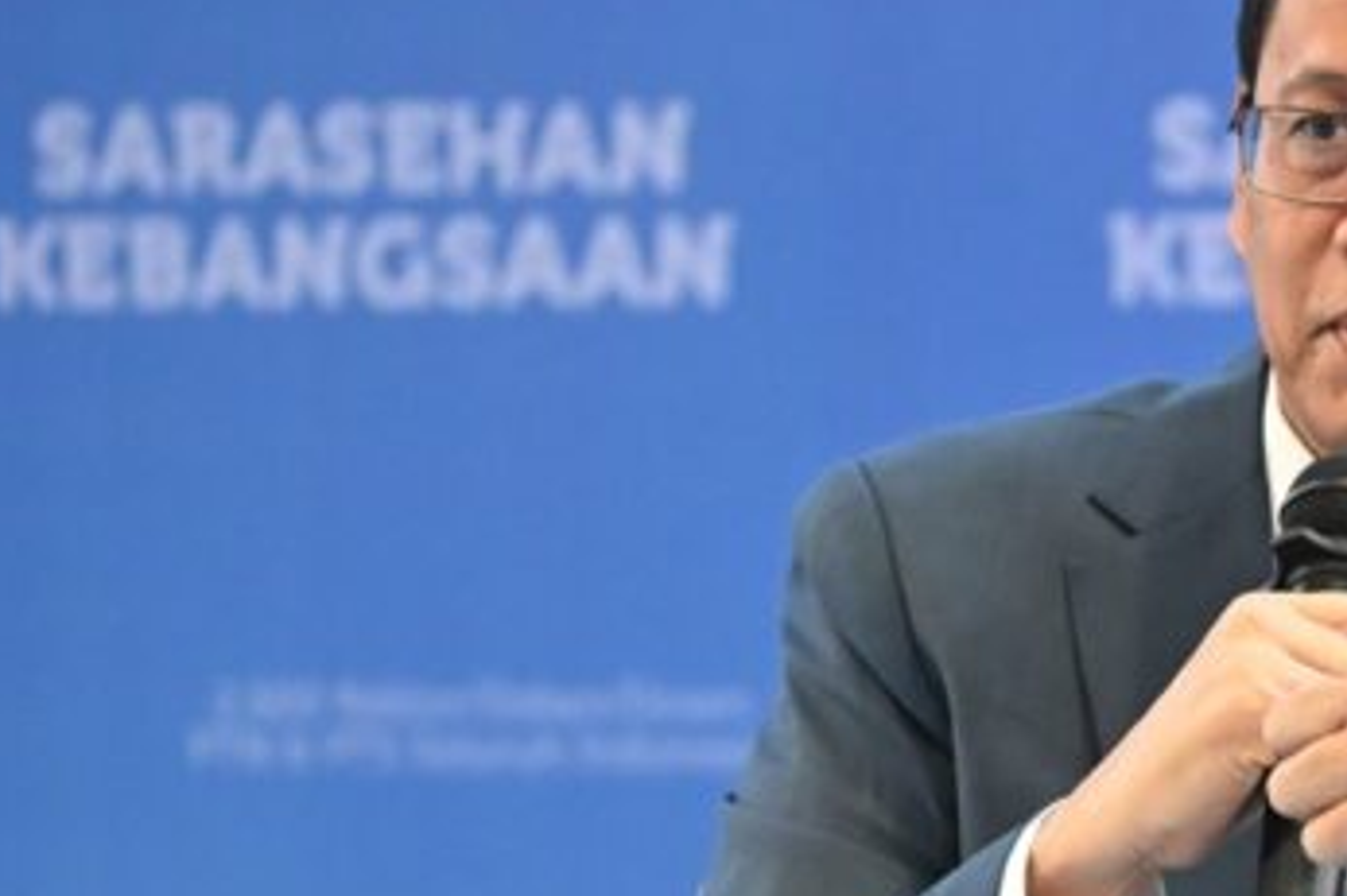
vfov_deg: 1.8
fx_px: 27786
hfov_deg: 2.8
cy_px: 688
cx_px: 1343
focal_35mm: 743
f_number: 2.8
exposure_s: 1/500
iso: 6400
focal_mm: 200
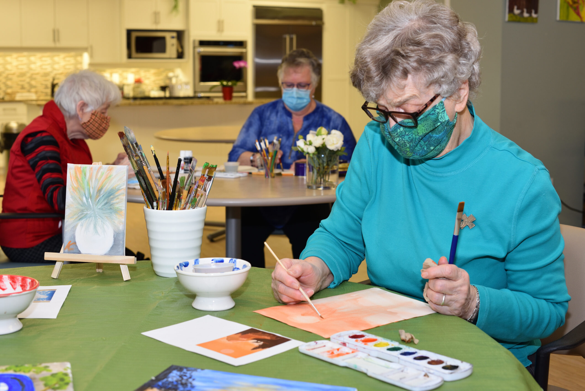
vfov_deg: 27.0
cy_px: 196
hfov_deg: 39.6
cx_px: 292
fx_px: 813
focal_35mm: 50
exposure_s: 1/60
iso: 640
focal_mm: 50
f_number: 6.3
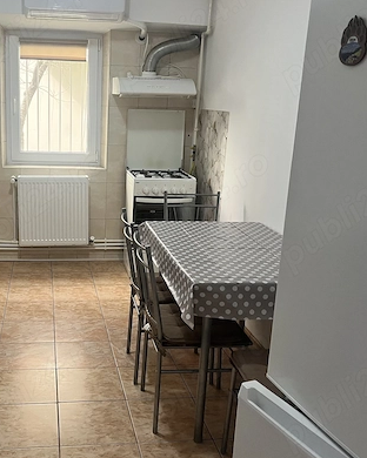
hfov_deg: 37.6
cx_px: 109
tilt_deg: -13.9
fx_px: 530
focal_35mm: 39
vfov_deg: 46.8
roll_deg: -2.3
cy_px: 223
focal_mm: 5.1
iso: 250
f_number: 1.6
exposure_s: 1/50
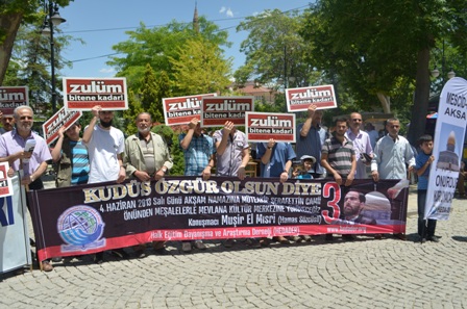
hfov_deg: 57.3
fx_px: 427
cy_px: 154
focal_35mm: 33
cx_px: 234
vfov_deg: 39.8
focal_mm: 22
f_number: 8
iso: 100
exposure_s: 1/250
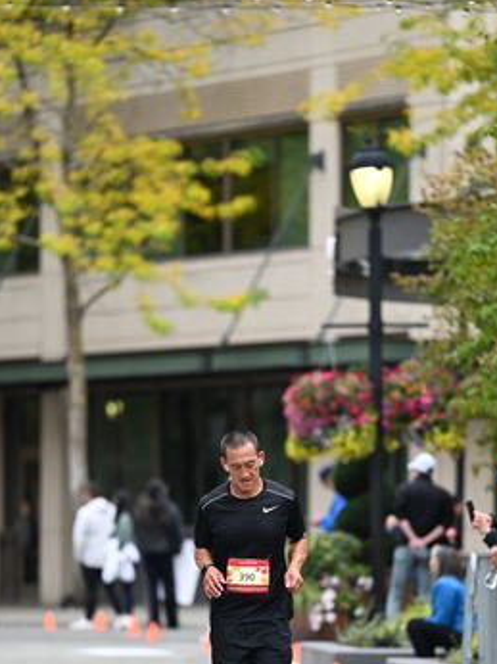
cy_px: 486
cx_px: 256
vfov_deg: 6.5
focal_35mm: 306
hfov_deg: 4.9
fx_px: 5865
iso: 640
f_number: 2.8
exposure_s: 1/2000
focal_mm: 200
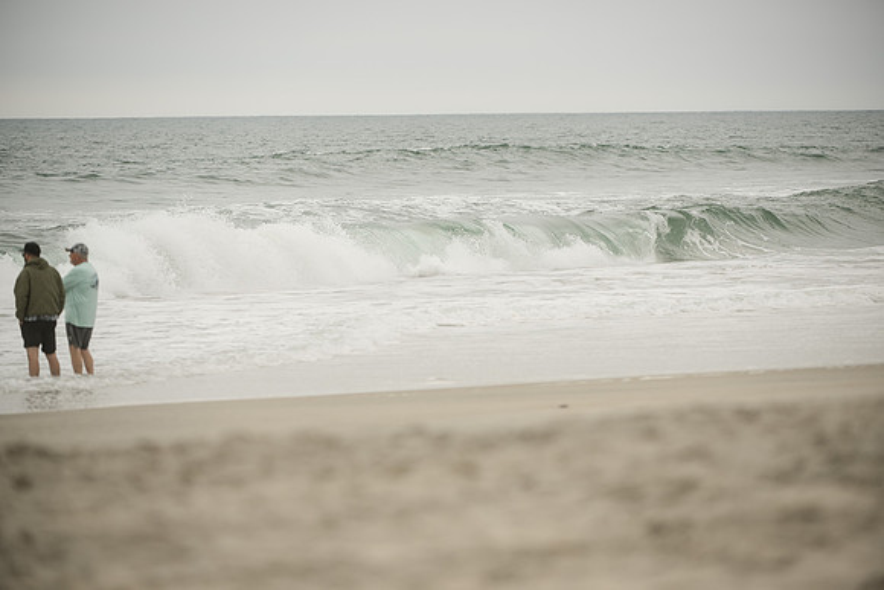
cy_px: 295
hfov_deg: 7.9
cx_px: 442
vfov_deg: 5.3
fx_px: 6386
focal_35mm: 260
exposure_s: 1/640
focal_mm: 260
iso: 100
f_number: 4.5
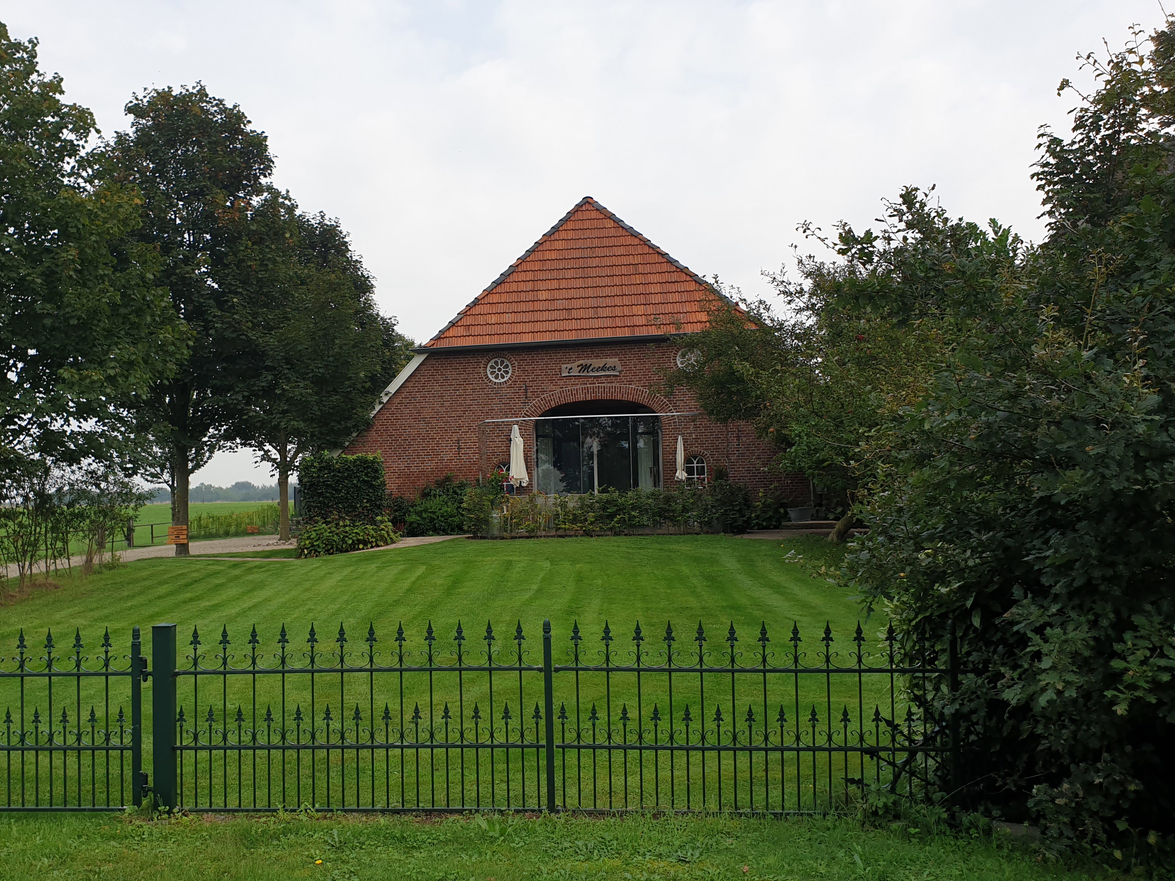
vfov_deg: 42.9
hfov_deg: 54.8
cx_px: 454
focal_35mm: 33
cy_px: 454
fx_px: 1120
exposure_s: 1/1204
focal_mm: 4.3
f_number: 2.4
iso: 50
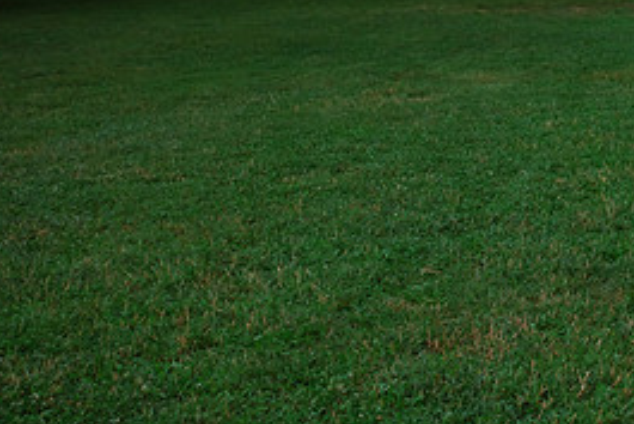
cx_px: 736
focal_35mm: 64
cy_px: 24
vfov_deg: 20.7
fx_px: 1128
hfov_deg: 28.0
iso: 500
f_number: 3.2
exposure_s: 1/250
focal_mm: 26
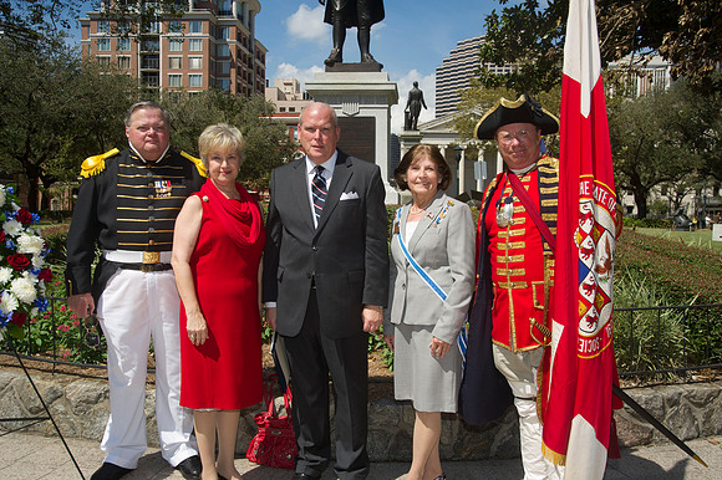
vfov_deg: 38.8
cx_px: 361
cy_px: 240
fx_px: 681
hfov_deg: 55.8
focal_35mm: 34
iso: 200
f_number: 9
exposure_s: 1/250
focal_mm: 34
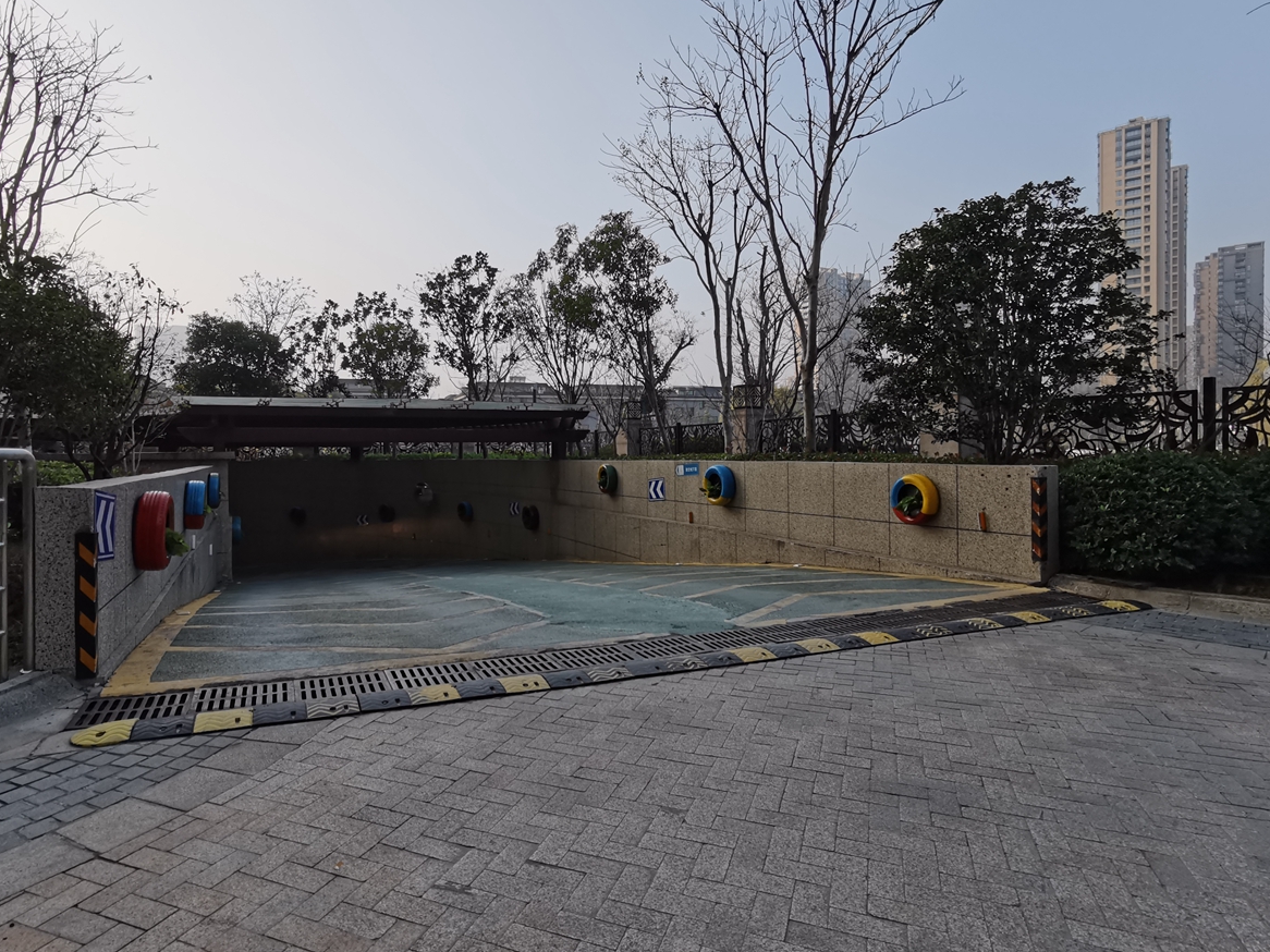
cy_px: 461
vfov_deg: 63.4
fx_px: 770
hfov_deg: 78.8
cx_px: 572
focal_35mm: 21
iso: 50
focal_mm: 2.26
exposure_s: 1/1241
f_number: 2.2
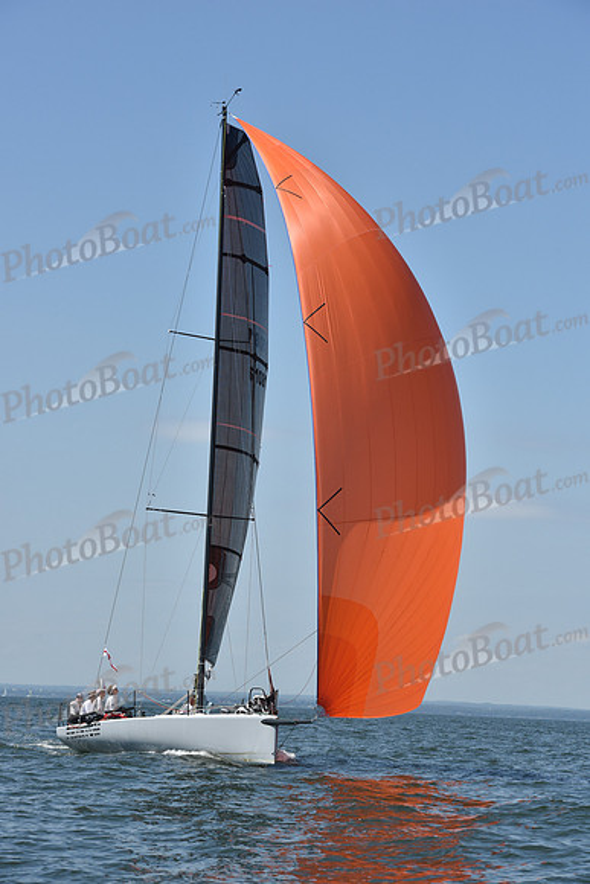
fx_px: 2408
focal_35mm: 98
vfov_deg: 20.8
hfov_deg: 14.0
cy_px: 442
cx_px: 295
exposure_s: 1/1250
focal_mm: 98
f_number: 8
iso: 250
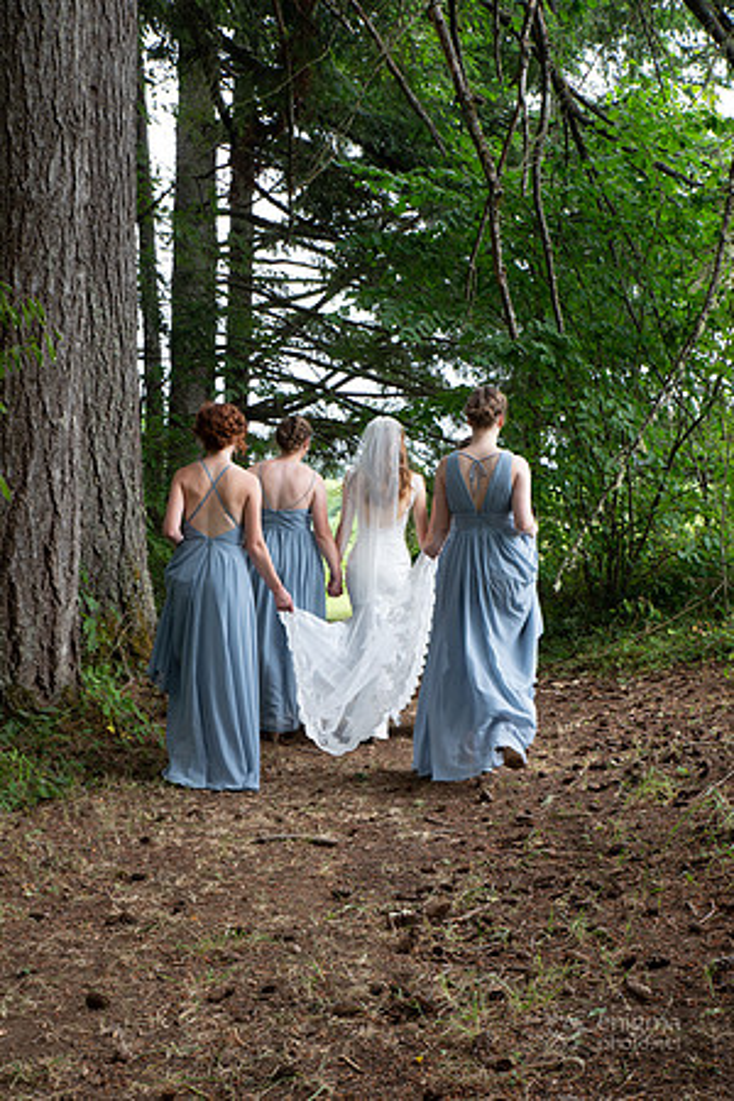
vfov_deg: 41.1
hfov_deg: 28.1
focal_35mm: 48
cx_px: 367
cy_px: 550
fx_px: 1468
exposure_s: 1/100
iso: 400
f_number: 9
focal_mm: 48
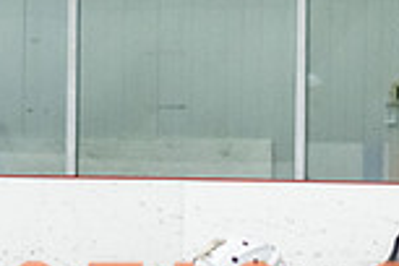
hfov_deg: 4.9
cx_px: -155
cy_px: 366
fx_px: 4666
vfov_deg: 3.3
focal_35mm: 421
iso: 3200
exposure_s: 1/800
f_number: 2.8
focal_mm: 82
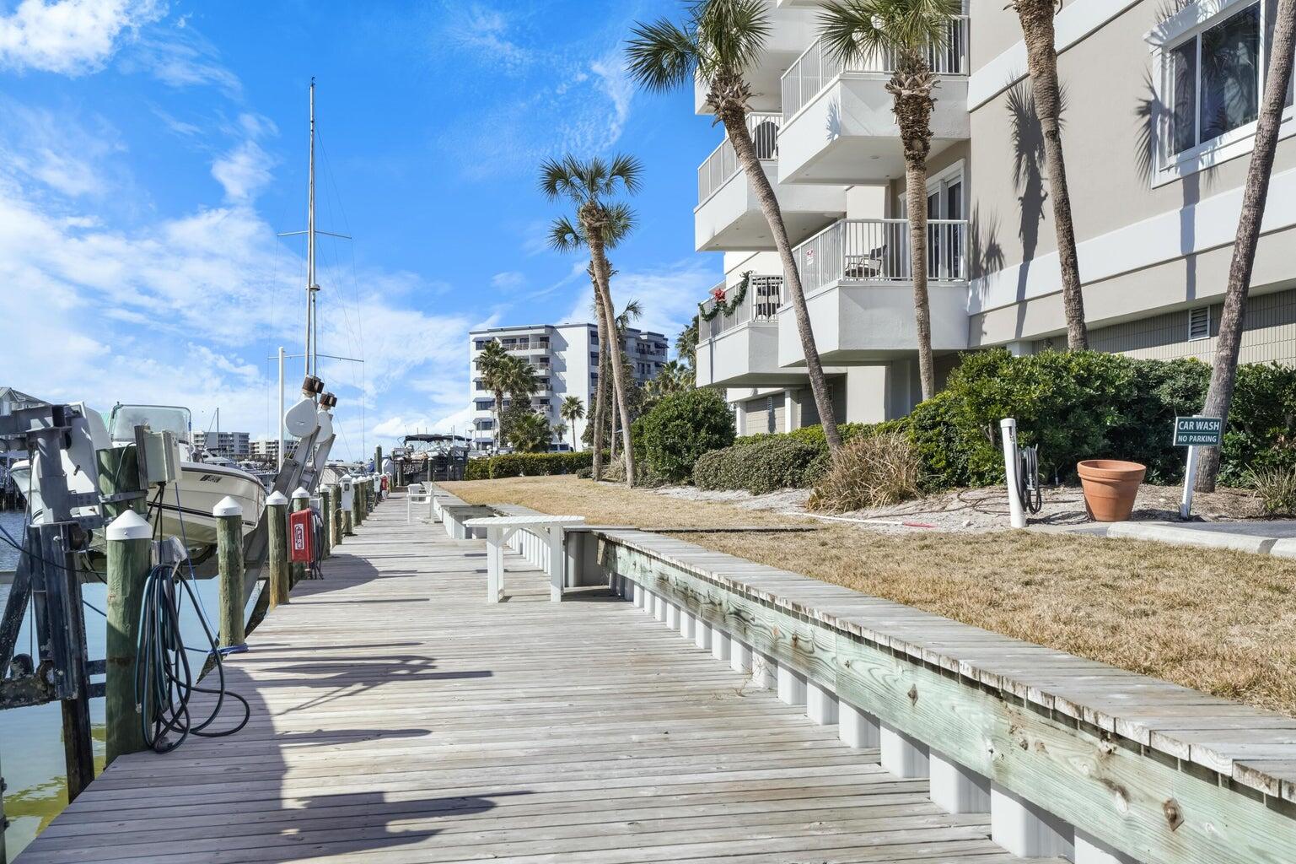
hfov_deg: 54.4
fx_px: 1260
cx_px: 648
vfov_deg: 37.8
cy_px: 432
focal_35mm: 35
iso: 800
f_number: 11
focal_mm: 35
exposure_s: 1/1000
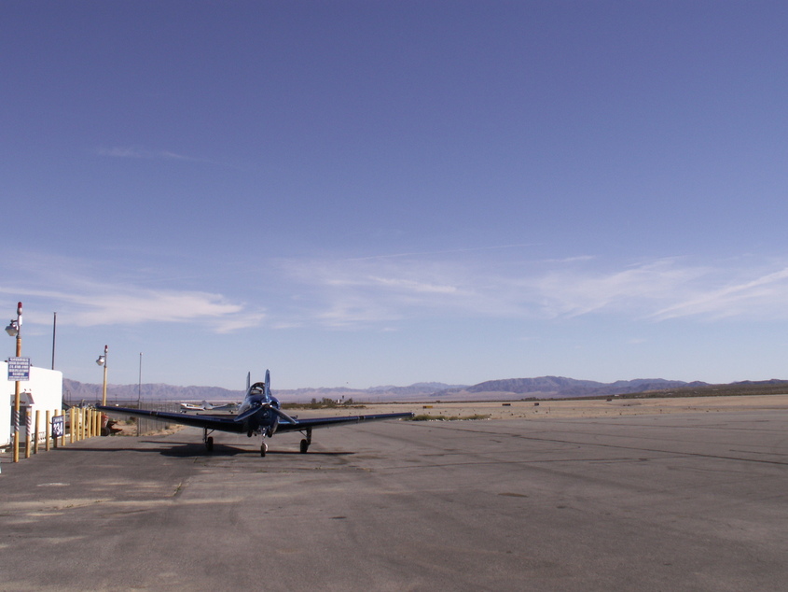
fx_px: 797
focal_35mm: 35
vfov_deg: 40.7
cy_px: 296
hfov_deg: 52.6
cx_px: 394
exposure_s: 1/320
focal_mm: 5.86
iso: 50
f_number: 8
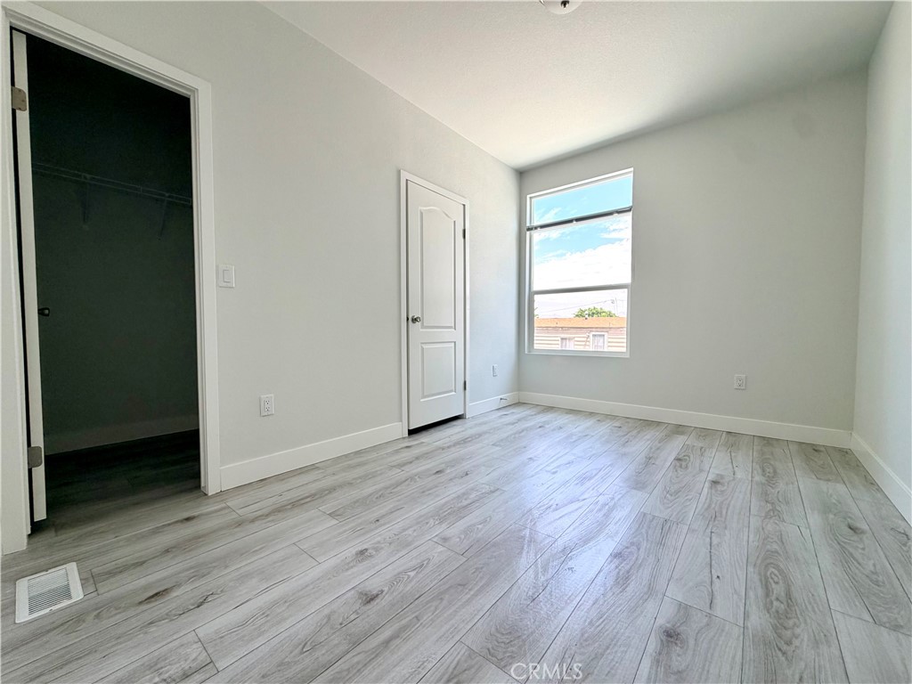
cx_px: 456
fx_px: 369
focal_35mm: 14
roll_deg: +0.0
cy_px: 342
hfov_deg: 102.1
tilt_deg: -2.3
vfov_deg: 85.7
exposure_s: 1/121
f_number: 2.2
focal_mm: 2.22
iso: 80
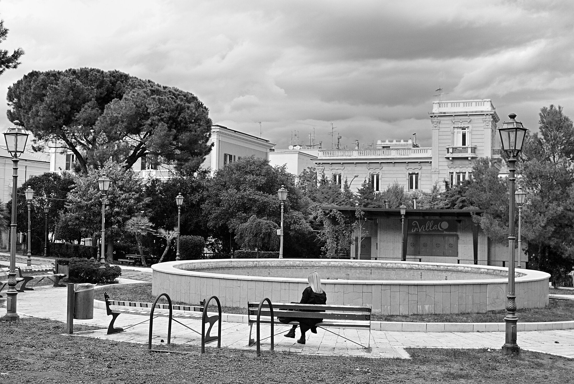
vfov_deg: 28.2
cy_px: 192
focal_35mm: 48
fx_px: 766
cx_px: 287
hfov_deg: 41.1
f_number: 7.1
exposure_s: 1/125
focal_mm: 32
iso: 200
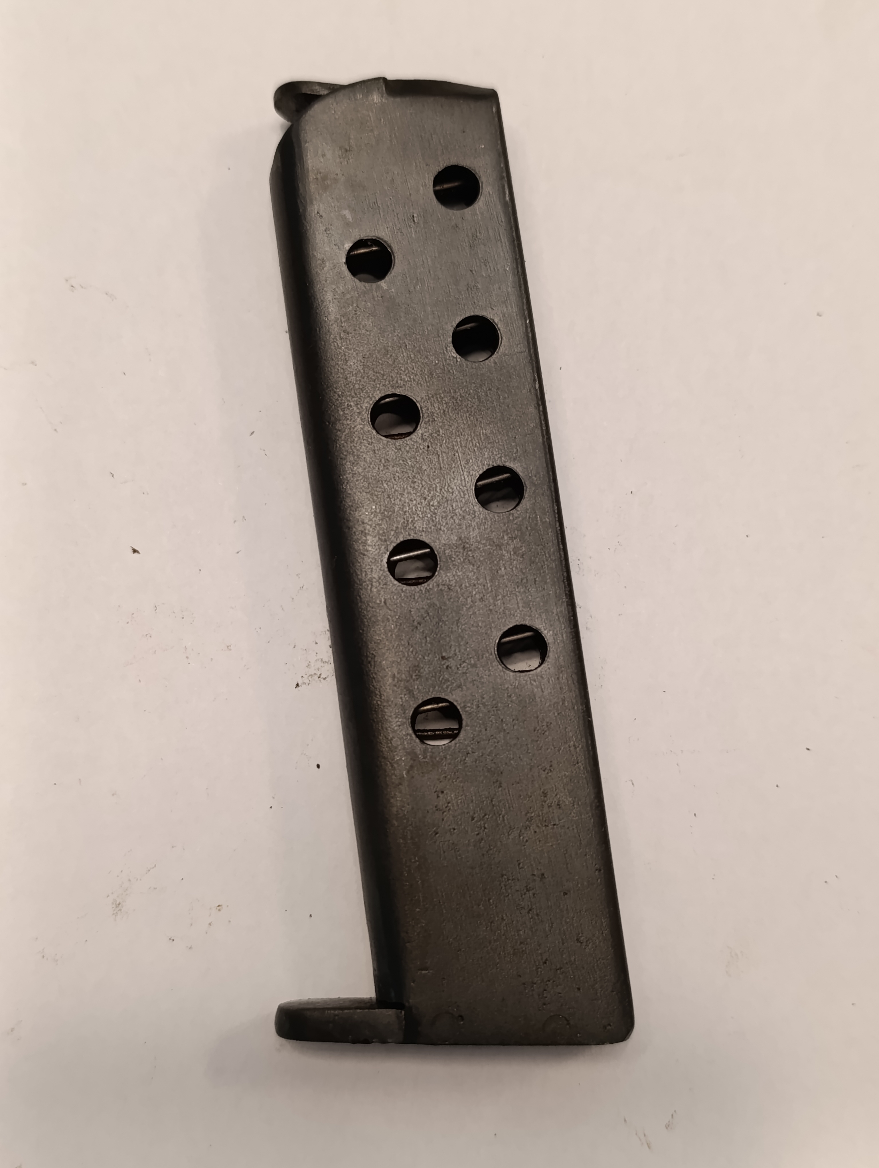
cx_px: 440
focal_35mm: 46
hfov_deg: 31.6
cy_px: 584
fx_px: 1554
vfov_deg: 41.2
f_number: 1.6
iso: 800
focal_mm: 6.14
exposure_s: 1/99.9
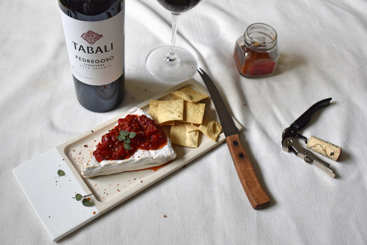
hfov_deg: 46.4
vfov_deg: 31.9
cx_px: 184
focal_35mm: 42
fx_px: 428
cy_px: 122
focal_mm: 28
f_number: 5.6
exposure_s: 1/125
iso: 400
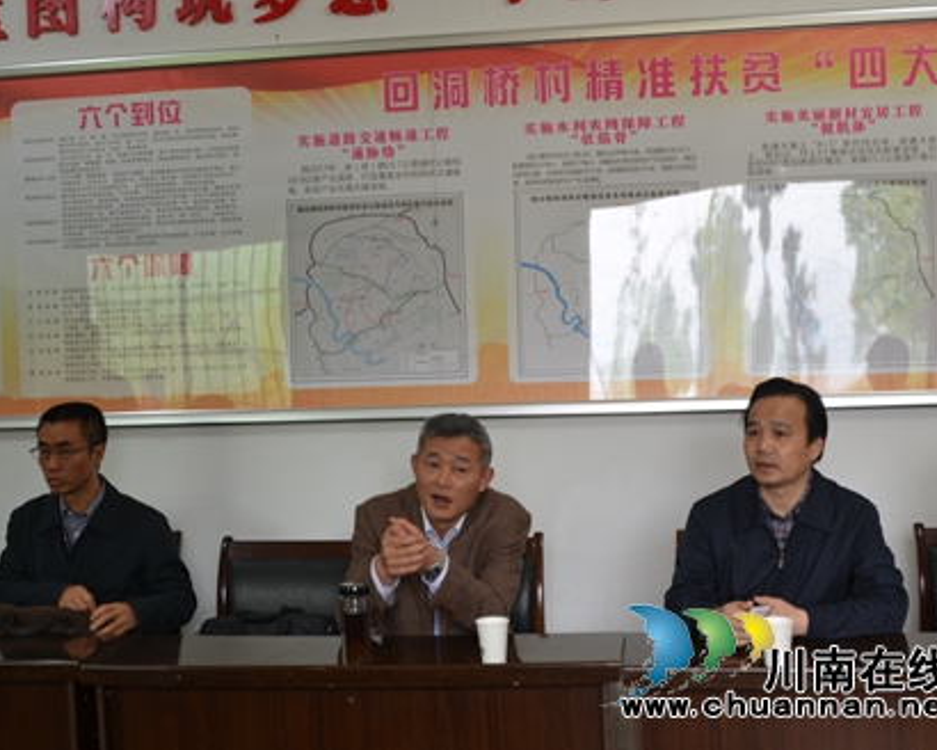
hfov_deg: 38.8
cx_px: 457
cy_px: 376
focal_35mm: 48
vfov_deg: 31.5
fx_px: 1331
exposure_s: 1/15
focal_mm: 28
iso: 100
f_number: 3.5
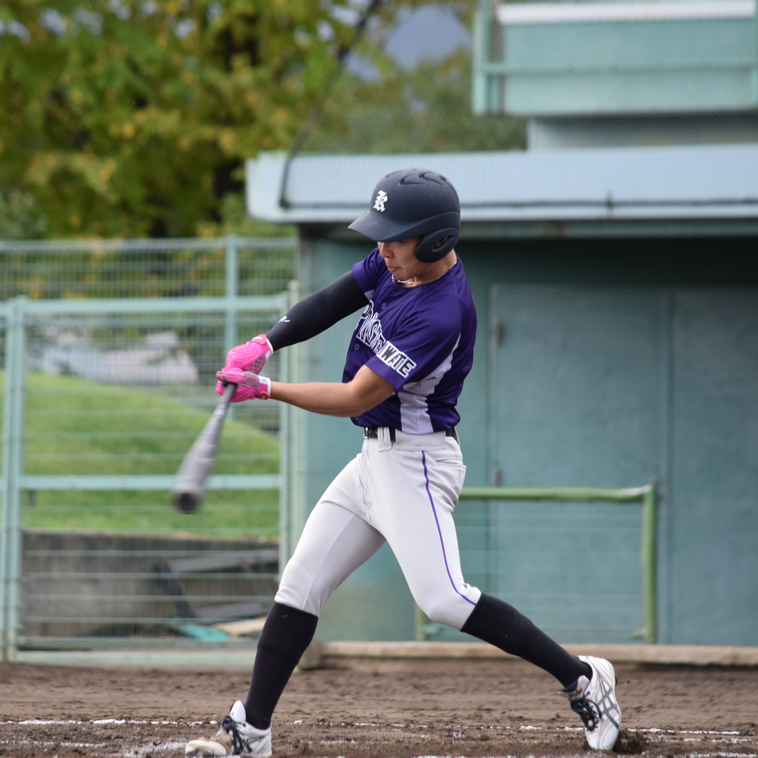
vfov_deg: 3.8
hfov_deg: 3.8
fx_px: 11371
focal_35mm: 459
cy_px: 379
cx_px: 292
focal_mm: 240
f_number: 5.3
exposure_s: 1/1000
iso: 800
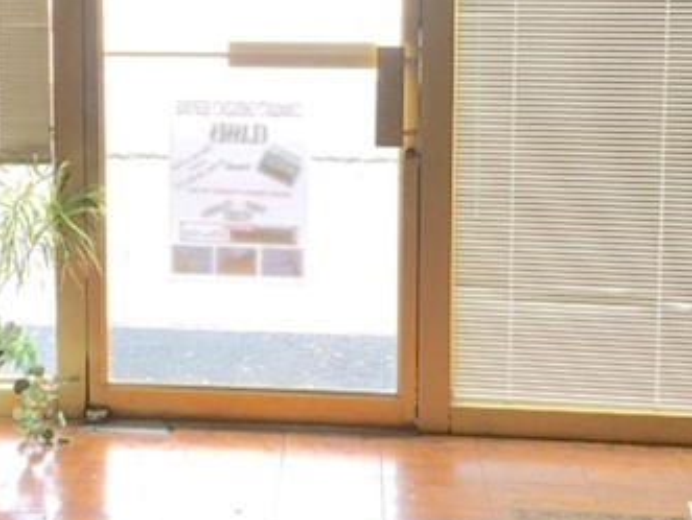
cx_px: 263
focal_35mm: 56
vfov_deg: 25.3
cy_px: 50
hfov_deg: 34.2
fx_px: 1121
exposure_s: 1/30
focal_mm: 4.15
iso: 25
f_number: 2.2
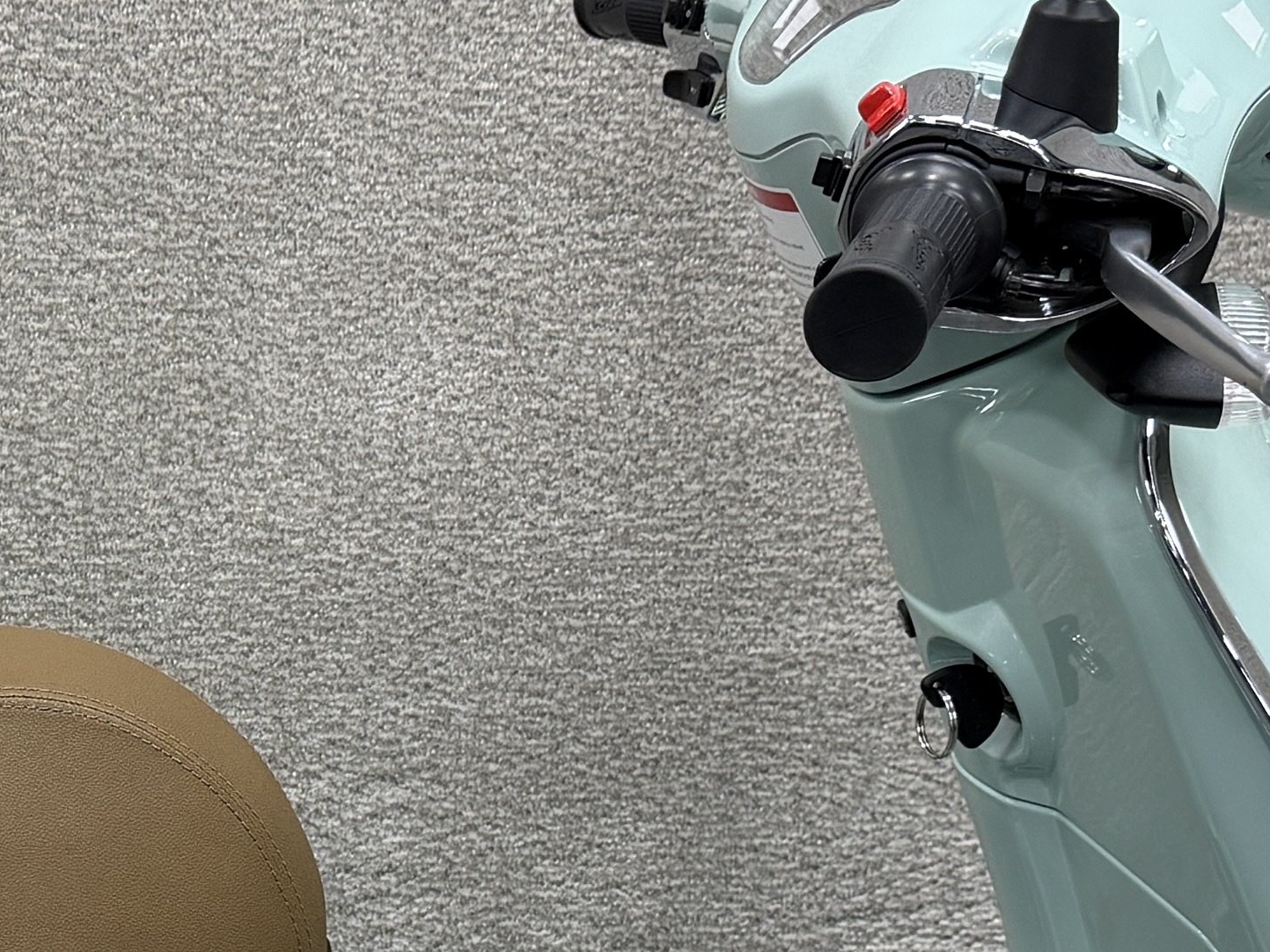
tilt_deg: -19.8
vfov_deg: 15.4
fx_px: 3485
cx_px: 25
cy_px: 869
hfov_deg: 20.1
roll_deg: +1.8
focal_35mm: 95
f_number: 1.78
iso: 100
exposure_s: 1/120
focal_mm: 6.76
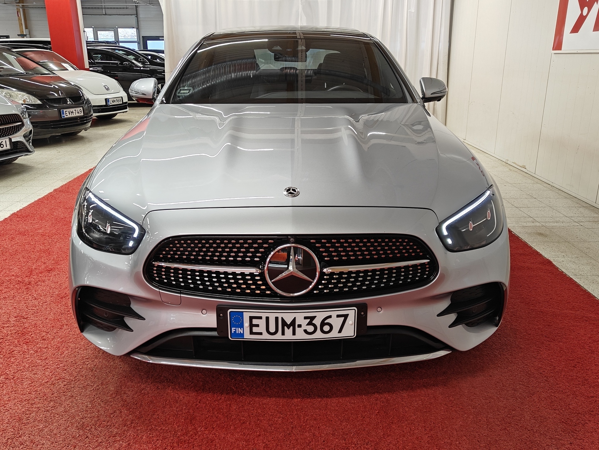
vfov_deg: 46.8
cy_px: 225
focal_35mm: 30
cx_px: 300
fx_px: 519
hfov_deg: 60.0
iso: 80
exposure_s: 1/100
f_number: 1.8
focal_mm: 5.59
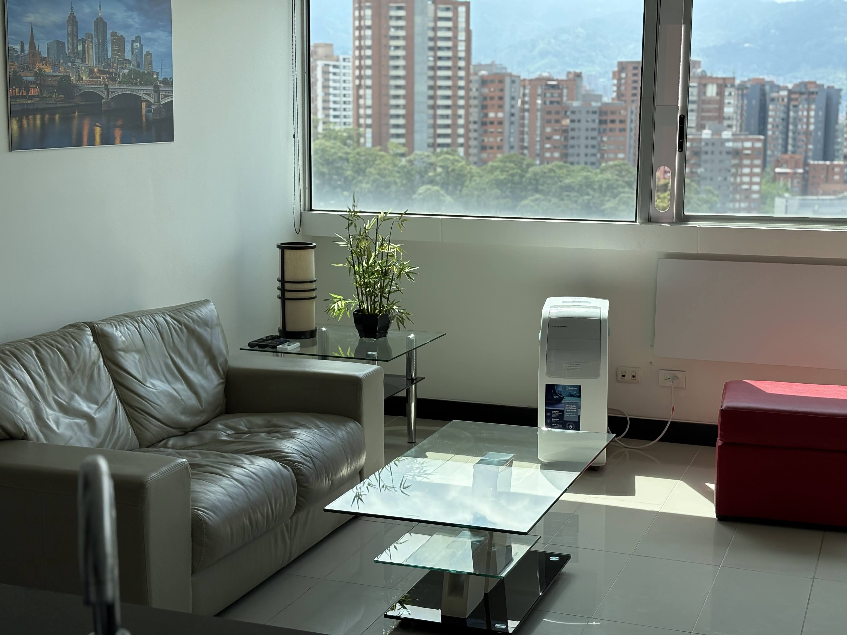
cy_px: 318
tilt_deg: -9.1
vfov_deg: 28.0
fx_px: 1272
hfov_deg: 36.8
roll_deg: -0.1
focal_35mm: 52
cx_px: 424
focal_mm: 5.96
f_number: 1.6
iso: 50
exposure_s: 1/987
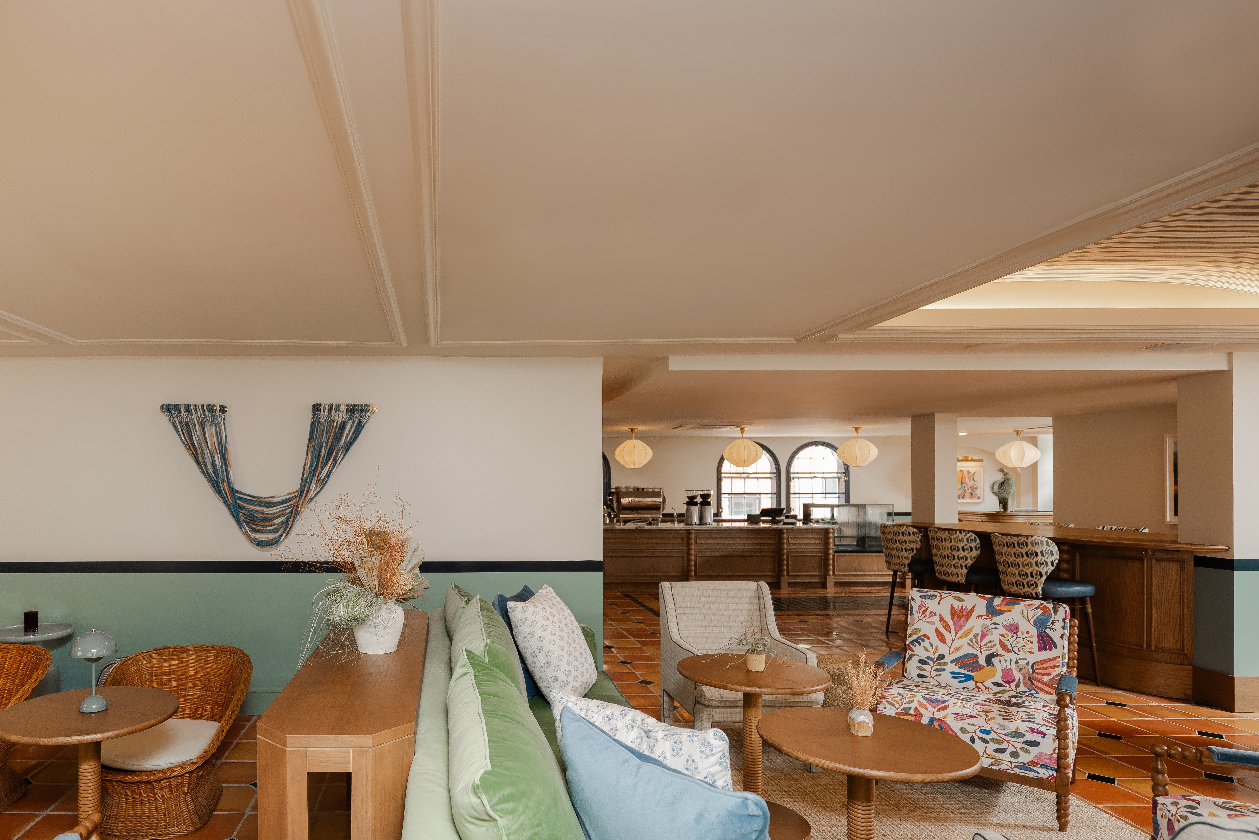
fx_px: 699
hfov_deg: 82.1
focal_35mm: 20
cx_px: 456
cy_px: 472
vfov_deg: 61.7
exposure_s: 1/80
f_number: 2.8
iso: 320
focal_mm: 14
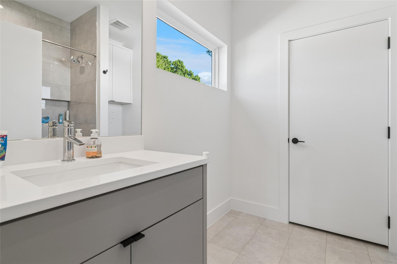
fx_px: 182
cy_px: 132
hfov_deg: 95.0
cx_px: 198
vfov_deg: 72.0
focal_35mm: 16
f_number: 8
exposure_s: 1/40
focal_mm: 11
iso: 250
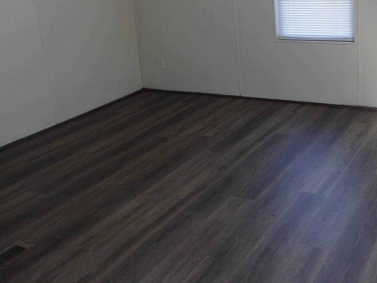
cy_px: 62
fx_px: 457
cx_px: 301
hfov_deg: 42.8
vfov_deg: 33.5
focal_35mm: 42
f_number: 3
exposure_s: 1/30
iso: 100
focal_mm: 4.5
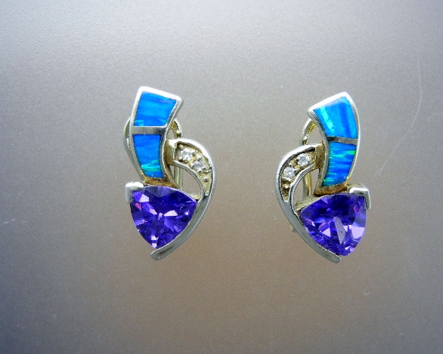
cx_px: 240
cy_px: 179
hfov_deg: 38.7
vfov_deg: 31.5
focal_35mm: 48
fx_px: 629
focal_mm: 8.1
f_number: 3.8
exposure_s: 1/24.3
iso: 400
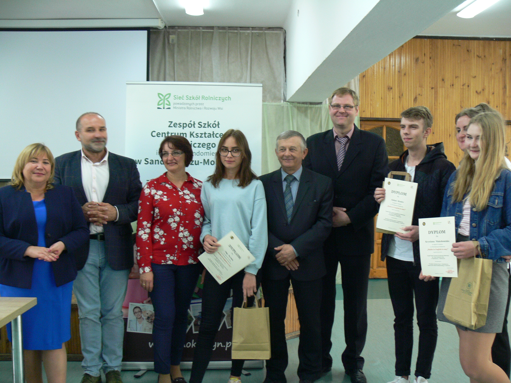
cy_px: 192
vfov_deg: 40.7
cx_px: 256
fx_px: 517
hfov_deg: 52.6
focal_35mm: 35
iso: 160
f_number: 2.8
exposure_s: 1/30
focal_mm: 7.4
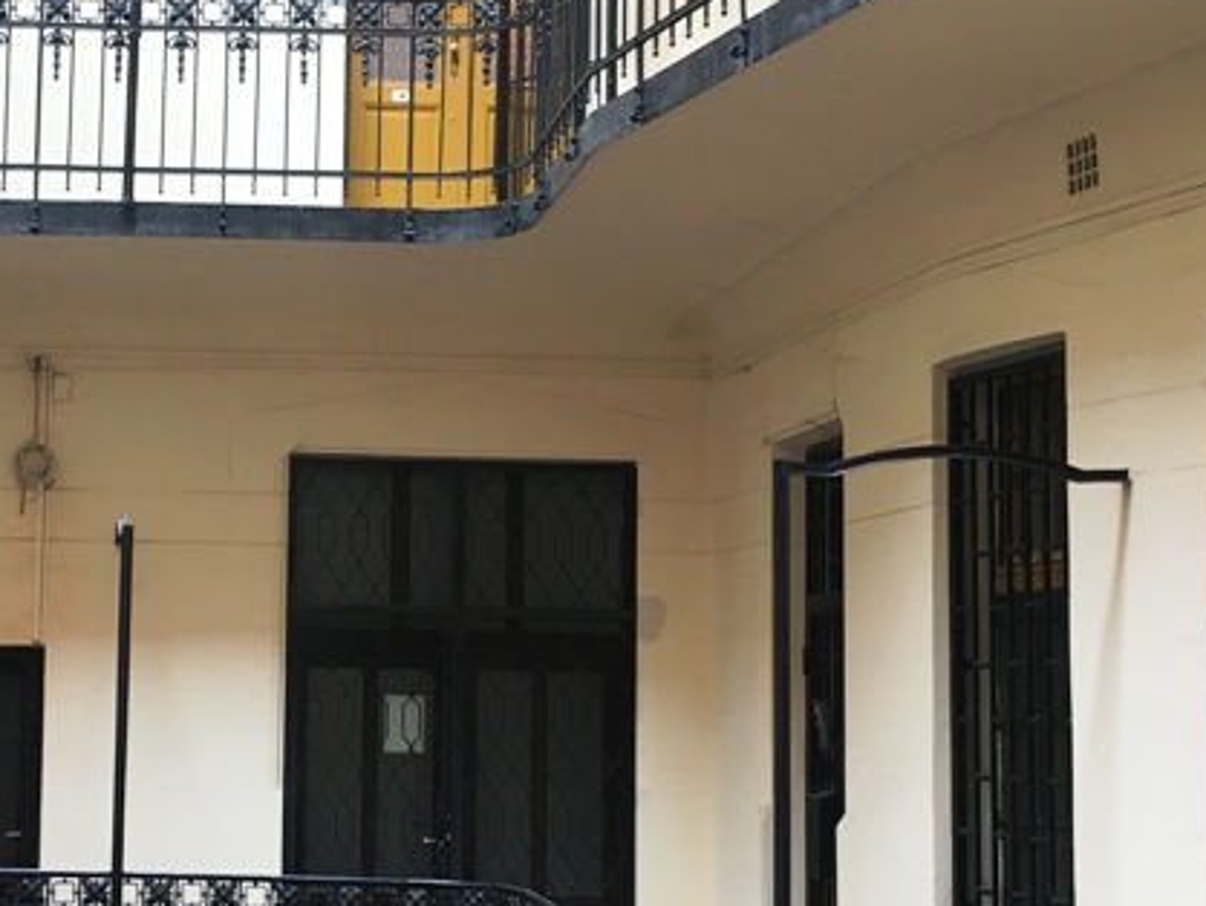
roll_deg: -1.1
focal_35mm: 71
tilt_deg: +5.6
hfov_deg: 26.9
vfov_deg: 20.7
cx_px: 251
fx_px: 2475
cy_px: 467
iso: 25
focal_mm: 4.15
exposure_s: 1/33
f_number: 2.2
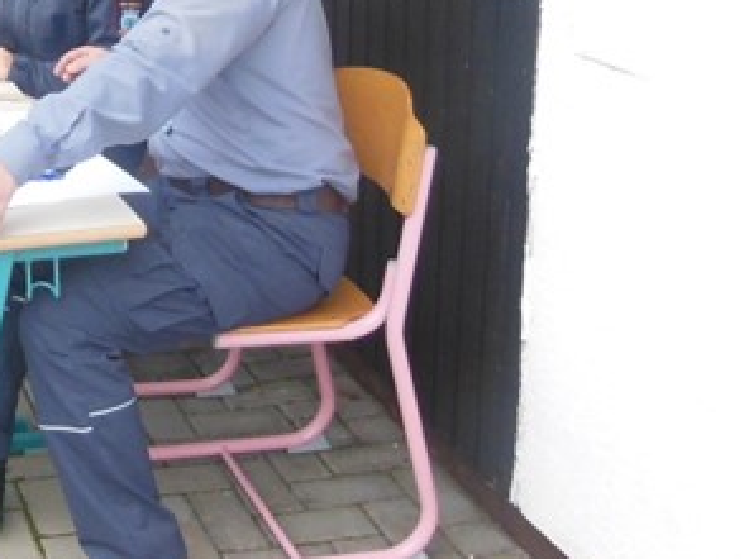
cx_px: -114
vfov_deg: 20.6
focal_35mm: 68
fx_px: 1463
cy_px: -63
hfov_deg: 25.9
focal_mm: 4.5
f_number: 3.5
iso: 400
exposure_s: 1/125
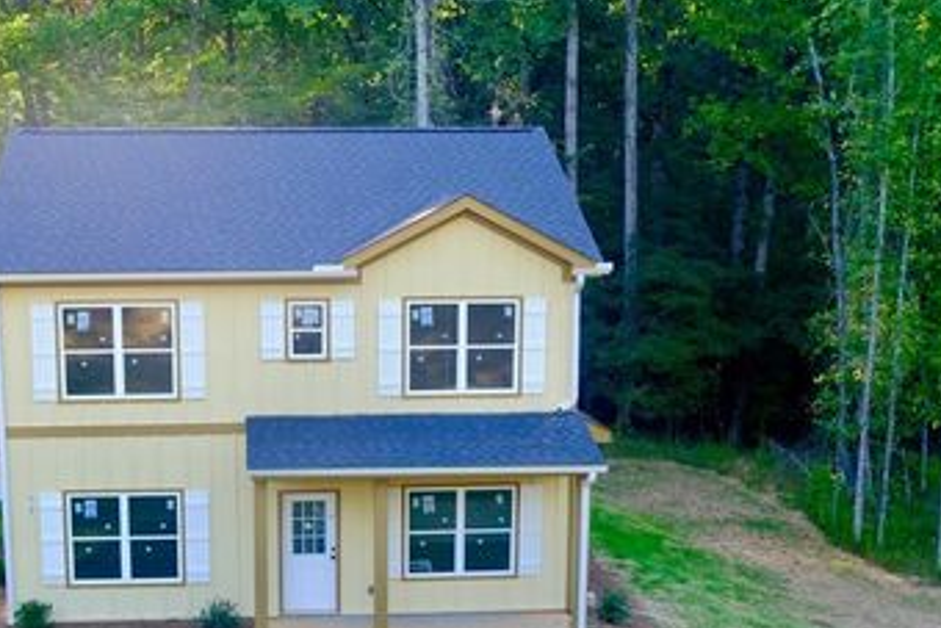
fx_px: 1229
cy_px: 444
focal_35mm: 47
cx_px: 327
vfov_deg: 28.4
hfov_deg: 41.4
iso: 160
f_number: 5
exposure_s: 1/75
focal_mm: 21.5
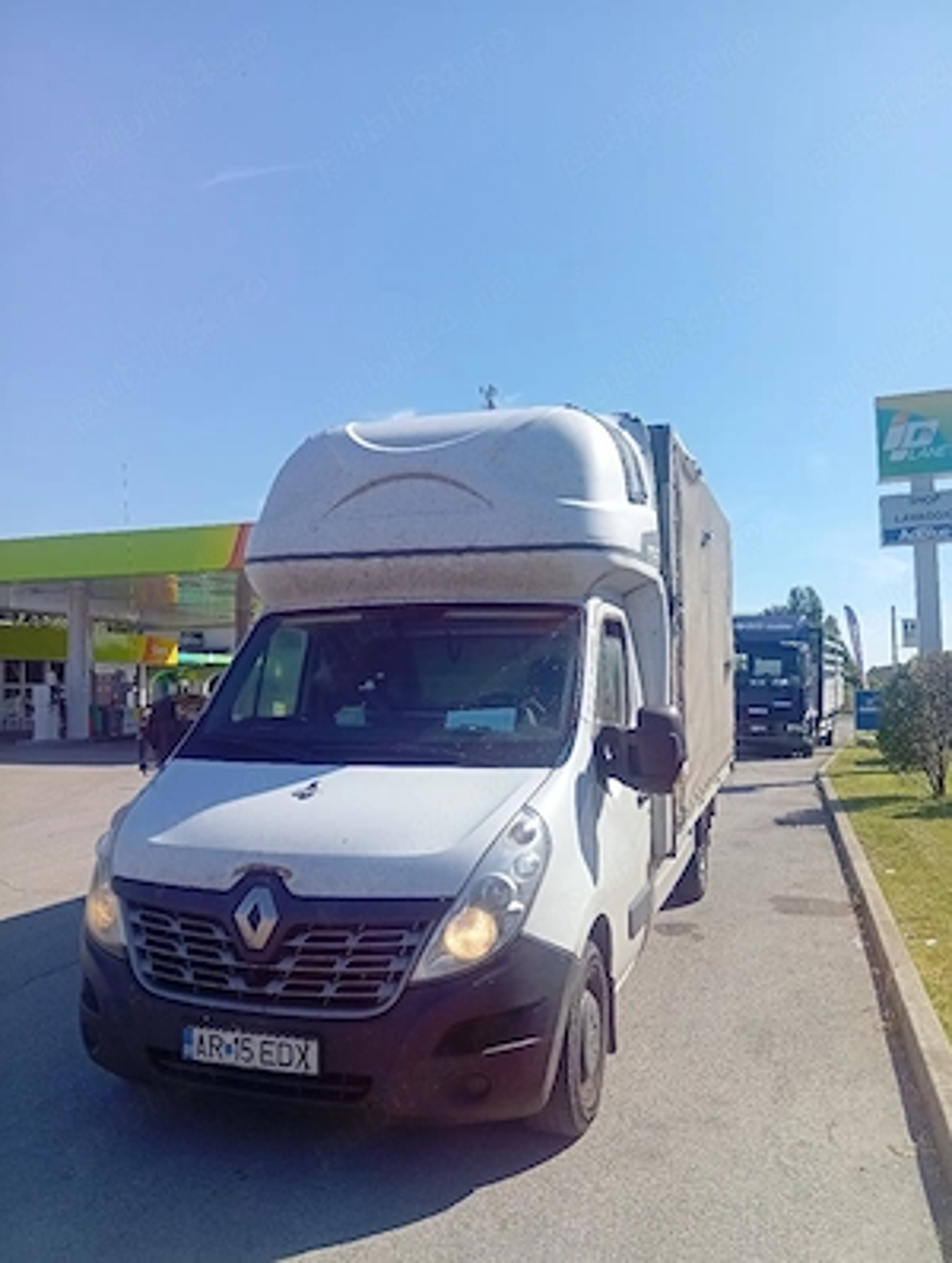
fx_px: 987
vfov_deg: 65.2
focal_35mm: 27
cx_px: 476
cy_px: 632
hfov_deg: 51.5
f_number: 1.8
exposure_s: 1/1429
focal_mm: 3.84
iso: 50
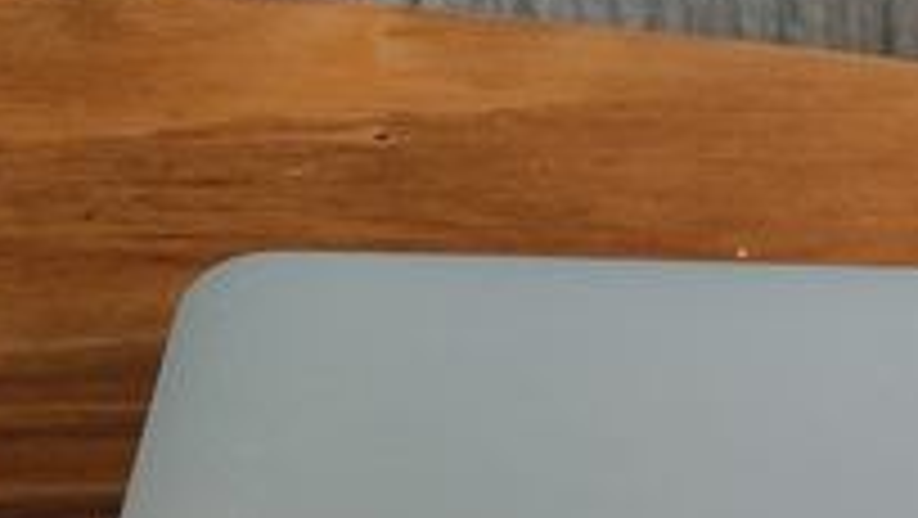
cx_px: 1148
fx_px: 1875
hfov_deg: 24.5
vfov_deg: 14.2
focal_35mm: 77
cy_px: 878
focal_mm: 5.56
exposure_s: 1/50
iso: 102
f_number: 1.88
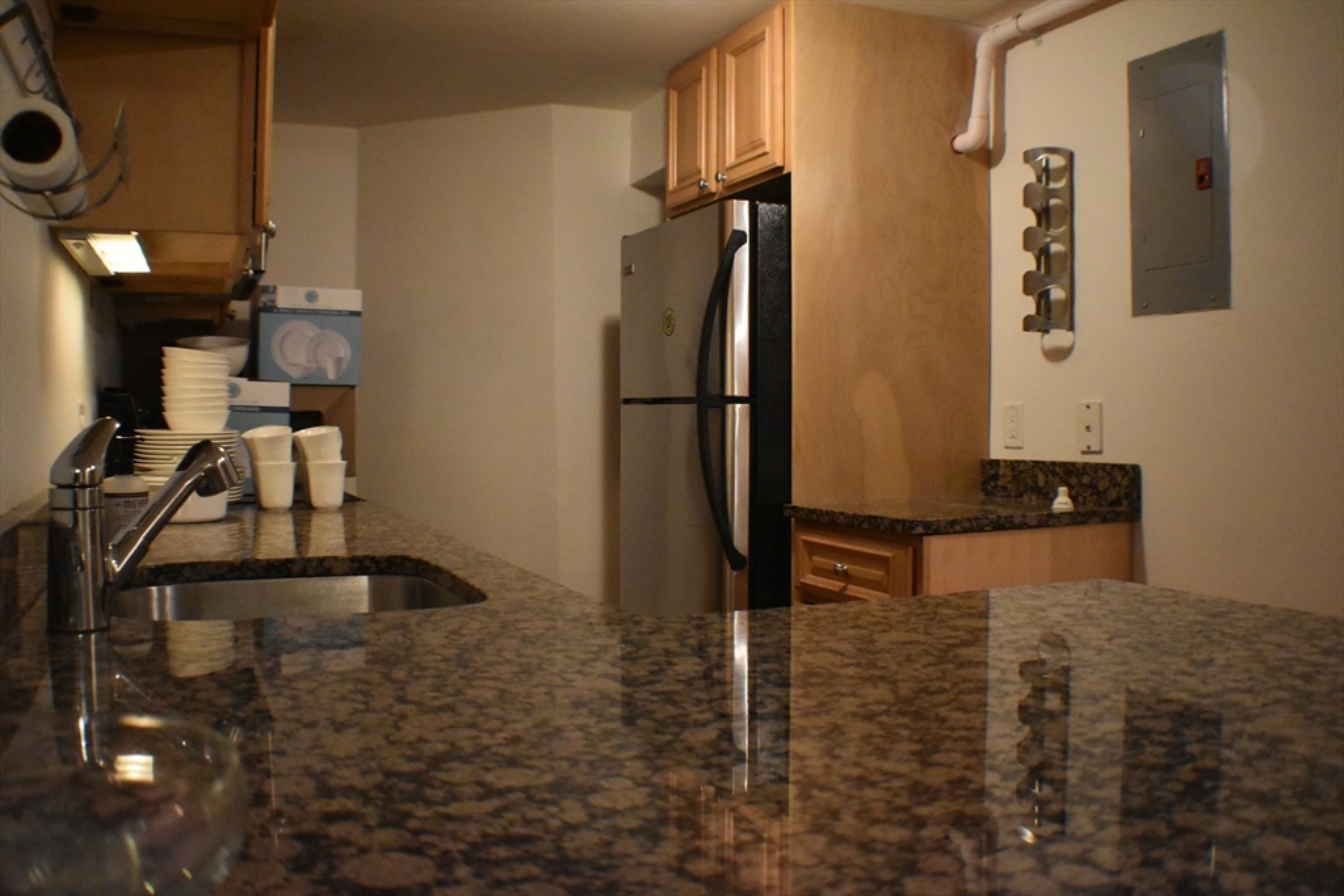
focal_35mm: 39
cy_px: 448
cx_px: 672
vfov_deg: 34.2
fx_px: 1456
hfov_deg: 49.5
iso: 5000
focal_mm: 26
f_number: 4
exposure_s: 1/125
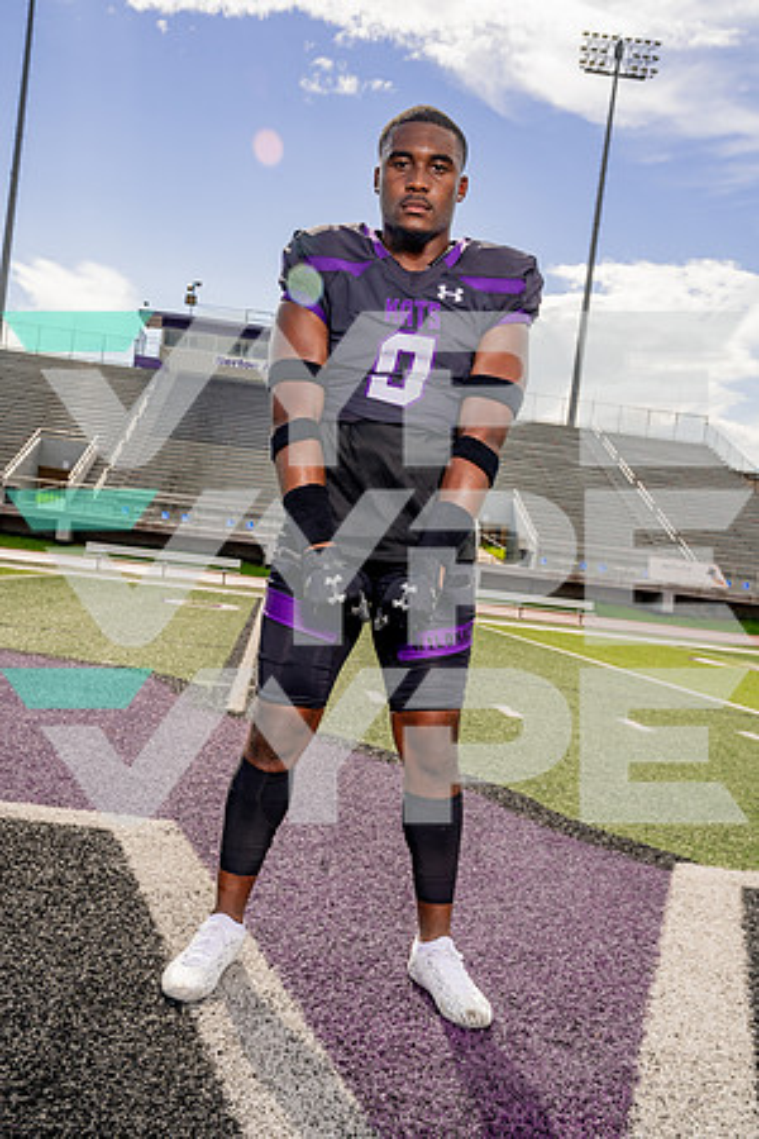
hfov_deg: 38.9
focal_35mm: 34
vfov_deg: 55.8
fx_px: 1075
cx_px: 380
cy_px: 570
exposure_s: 1/250
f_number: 10
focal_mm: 34
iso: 100
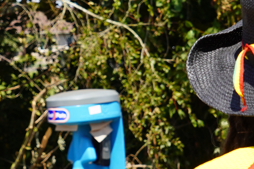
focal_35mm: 288
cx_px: -11
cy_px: 33
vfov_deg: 4.8
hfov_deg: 7.1
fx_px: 2031
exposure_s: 1/125
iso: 100
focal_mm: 51
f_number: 9
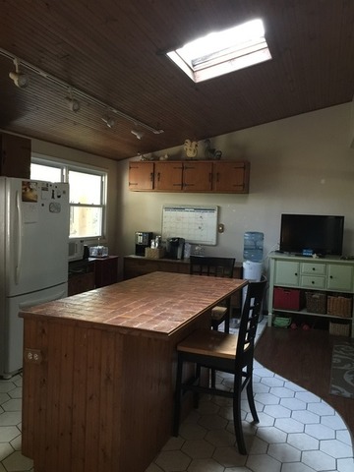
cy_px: 236
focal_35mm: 29
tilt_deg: -2.0
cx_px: 177
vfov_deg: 61.7
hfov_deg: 48.2
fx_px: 395
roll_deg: -2.0
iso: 125
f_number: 2.2
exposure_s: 1/10
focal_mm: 4.15
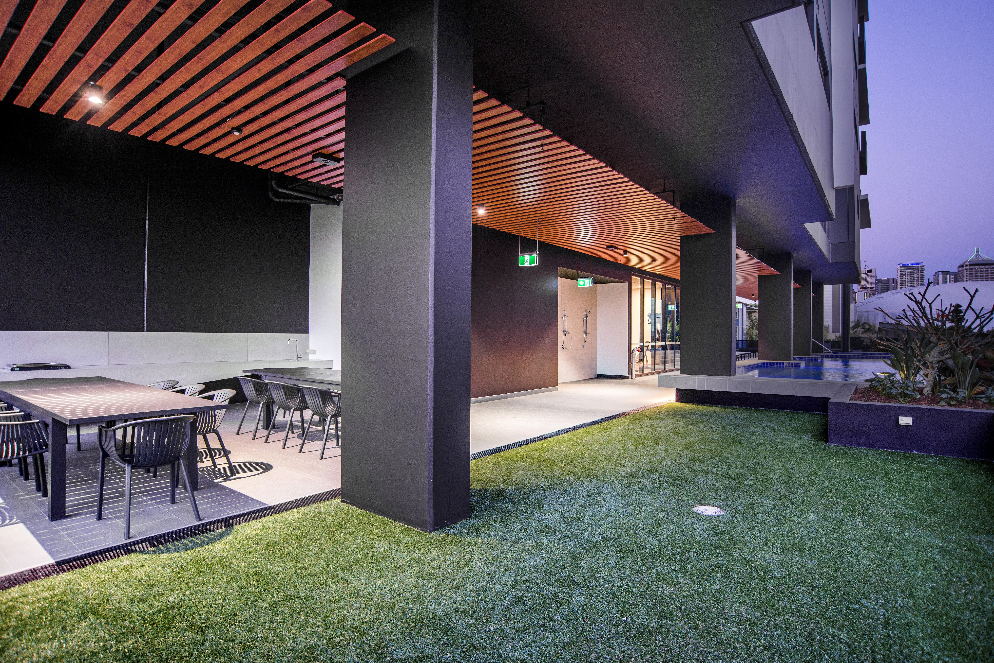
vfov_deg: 62.0
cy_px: 332
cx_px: 497
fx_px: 552
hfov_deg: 84.0
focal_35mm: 20
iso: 400
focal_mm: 20
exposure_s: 1/2
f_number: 8
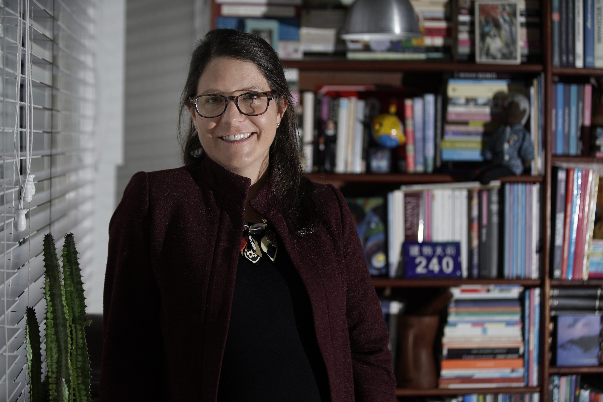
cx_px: 302
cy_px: 201
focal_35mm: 70
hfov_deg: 28.8
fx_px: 1172
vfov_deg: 19.5
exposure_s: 1/160
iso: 160
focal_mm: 70
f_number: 2.8
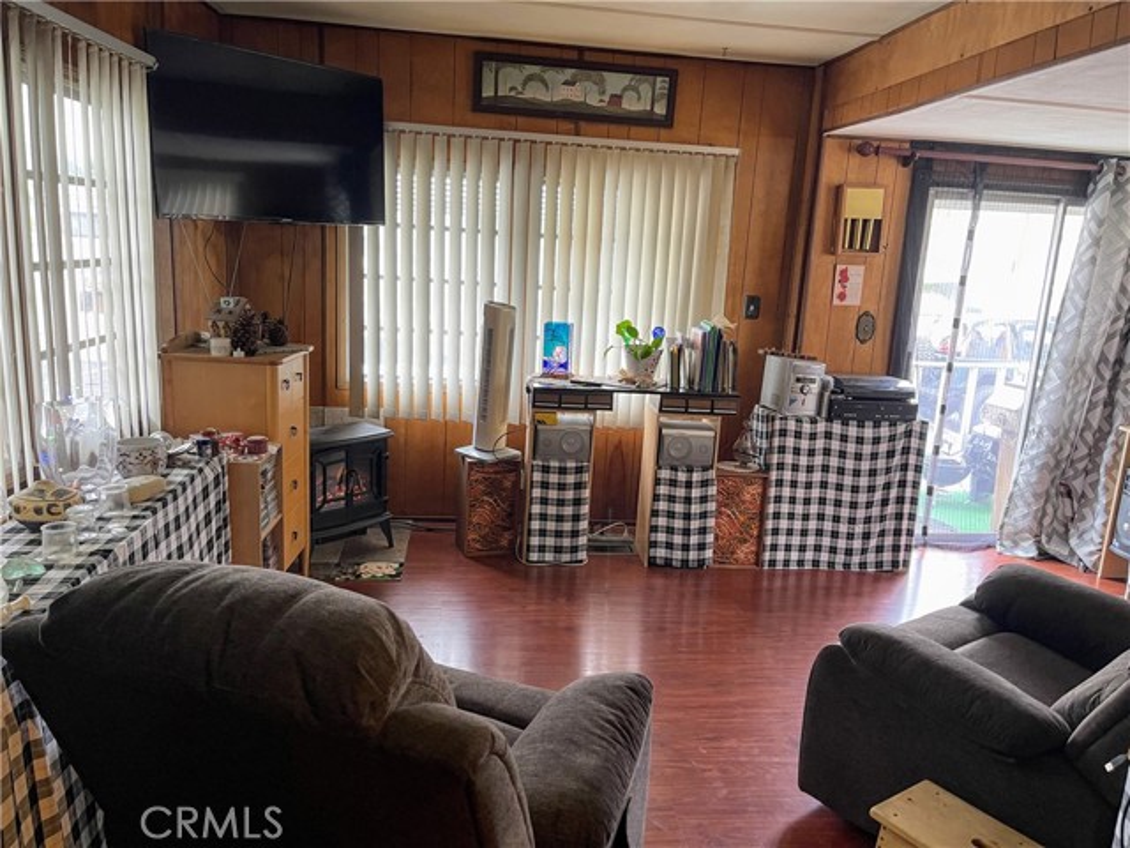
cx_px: 565
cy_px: 424
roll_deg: -3.3
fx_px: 849
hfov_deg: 67.3
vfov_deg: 53.1
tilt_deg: -12.9
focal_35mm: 26
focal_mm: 5.1
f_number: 1.6
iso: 125
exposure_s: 1/60
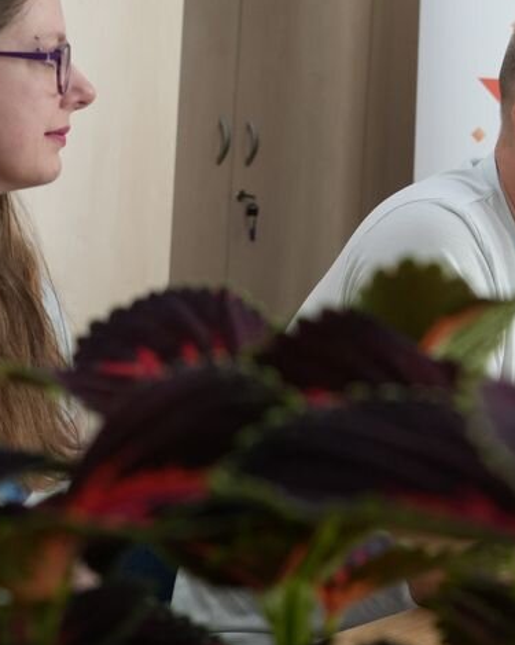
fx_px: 1601
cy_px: 199
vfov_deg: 22.6
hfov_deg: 18.1
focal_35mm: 84
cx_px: 417
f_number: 4.5
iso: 2500
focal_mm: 41
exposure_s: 1/50
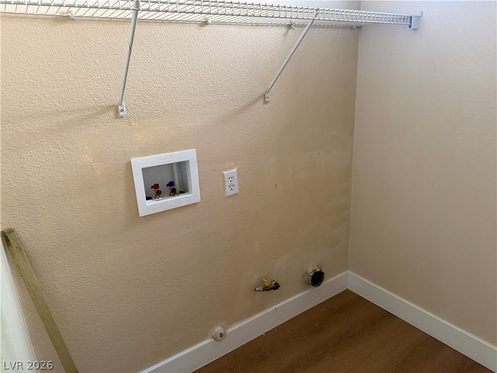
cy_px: 186
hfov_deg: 71.6
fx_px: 345
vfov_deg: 56.8
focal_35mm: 24
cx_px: 248
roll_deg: +3.2
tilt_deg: -17.7
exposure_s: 1/60
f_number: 1.78
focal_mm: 6.76
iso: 400
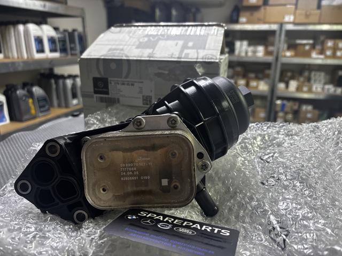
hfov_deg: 67.3
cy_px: 128
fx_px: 257
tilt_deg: -18.5
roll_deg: -0.8
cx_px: 171
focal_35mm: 26
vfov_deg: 53.1
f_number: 1.6
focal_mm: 5.96
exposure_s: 1/50
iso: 320
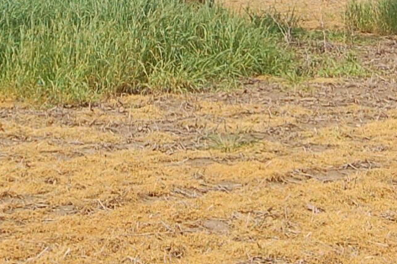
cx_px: 141
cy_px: -187
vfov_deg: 7.9
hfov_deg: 12.2
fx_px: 1850
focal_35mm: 168
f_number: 10
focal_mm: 24
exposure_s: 1/320
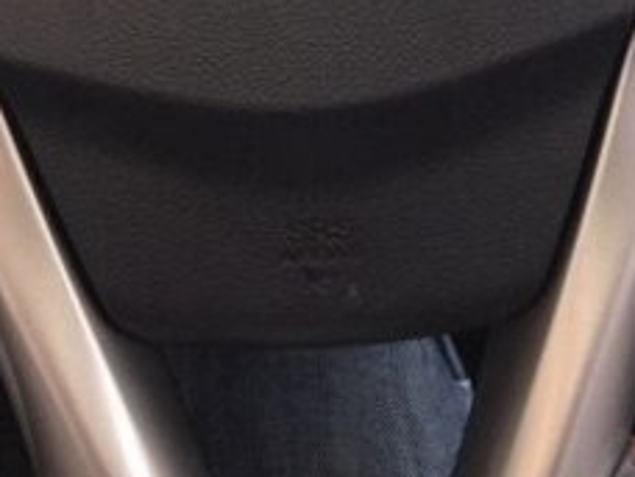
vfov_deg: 16.4
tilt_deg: -28.1
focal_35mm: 84
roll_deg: -2.0
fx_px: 1541
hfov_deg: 23.3
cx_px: 315
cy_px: -183
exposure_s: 1/100
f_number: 2.2
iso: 40
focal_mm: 4.15
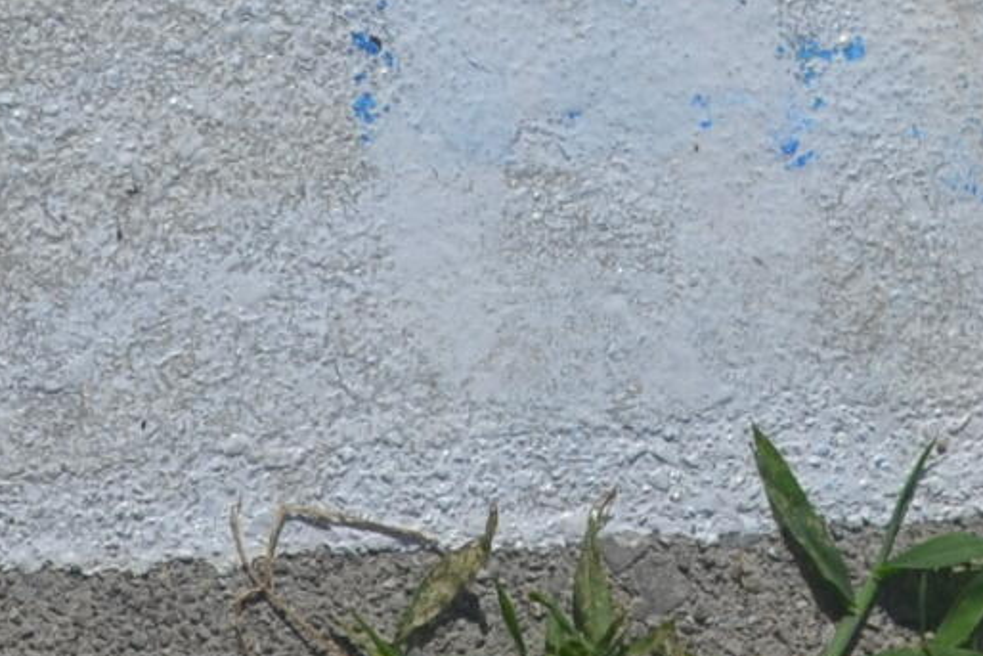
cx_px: 644
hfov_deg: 7.4
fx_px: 7647
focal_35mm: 280
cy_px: -448
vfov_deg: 4.9
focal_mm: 32
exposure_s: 1/400
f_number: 10
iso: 100
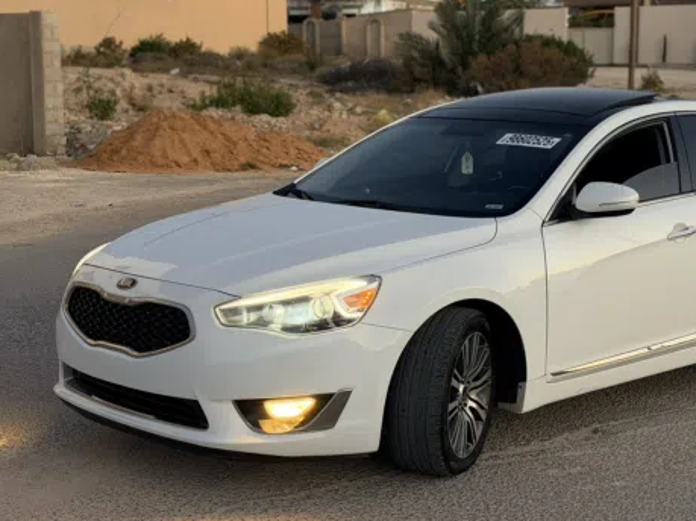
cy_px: 238
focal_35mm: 67
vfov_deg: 21.9
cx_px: 472
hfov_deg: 28.8
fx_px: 1347
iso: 200
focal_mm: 6.76
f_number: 1.78
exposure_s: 1/73
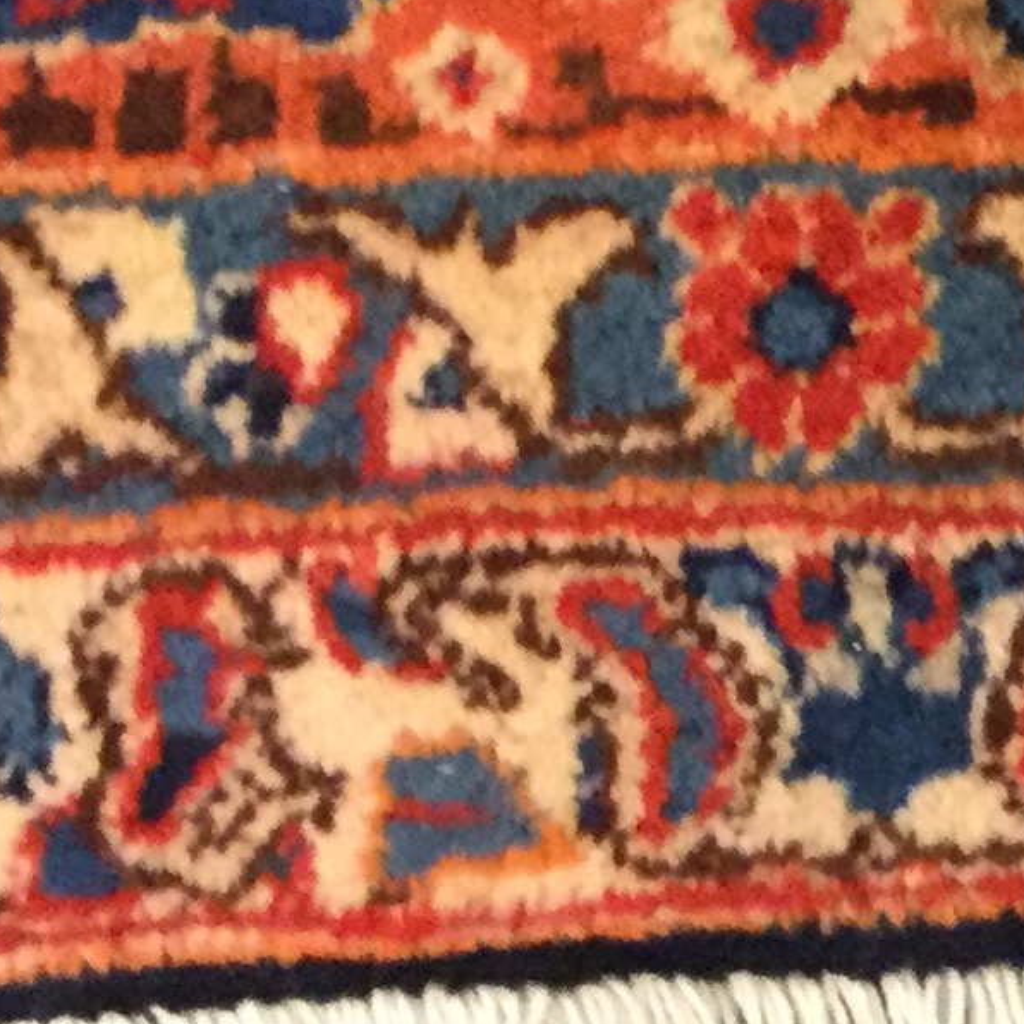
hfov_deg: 11.2
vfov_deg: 11.0
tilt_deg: -84.4
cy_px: -680
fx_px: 5020
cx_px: 1531
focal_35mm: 150
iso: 200
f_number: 2.4
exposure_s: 1/24
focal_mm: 3.3
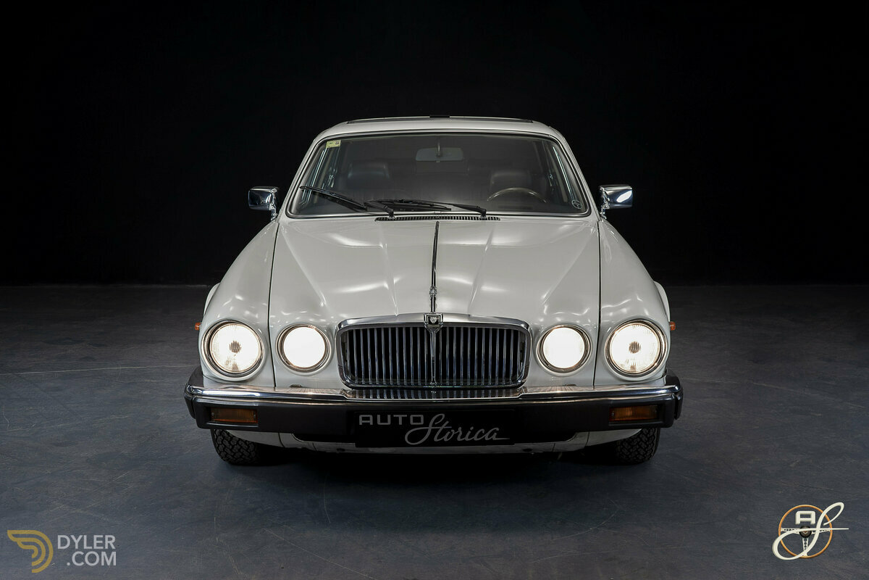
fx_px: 990
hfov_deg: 47.4
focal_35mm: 41
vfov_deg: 32.6
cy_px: 290
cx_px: 434
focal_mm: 41
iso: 250
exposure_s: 1/8
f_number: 7.1
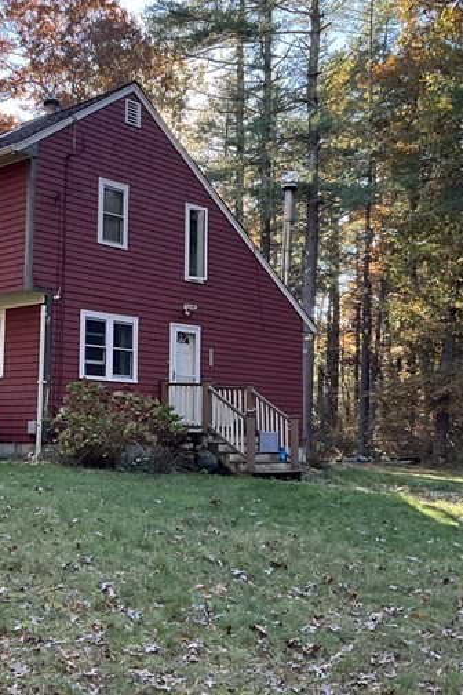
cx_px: 99
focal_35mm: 46
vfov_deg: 42.7
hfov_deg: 28.7
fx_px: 887
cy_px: 342
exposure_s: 1/165
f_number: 1.8
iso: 32
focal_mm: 3
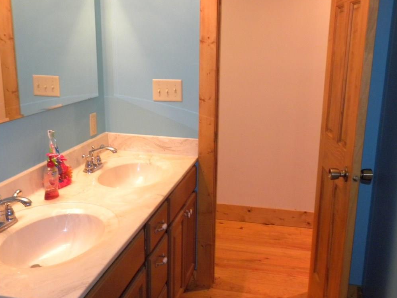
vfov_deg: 37.7
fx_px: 436
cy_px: 149
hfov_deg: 49.0
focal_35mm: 38
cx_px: 201
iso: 400
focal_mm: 6.6
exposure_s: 1/30
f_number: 3.2
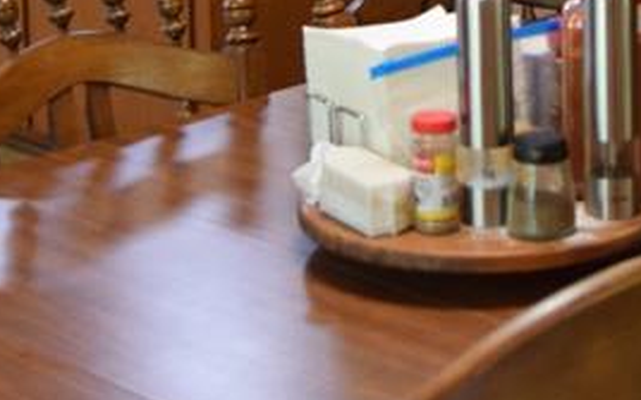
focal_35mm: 117
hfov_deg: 17.7
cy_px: -343
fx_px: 2042
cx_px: 497
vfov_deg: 10.4
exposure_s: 1/60
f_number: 3.5
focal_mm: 20
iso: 800
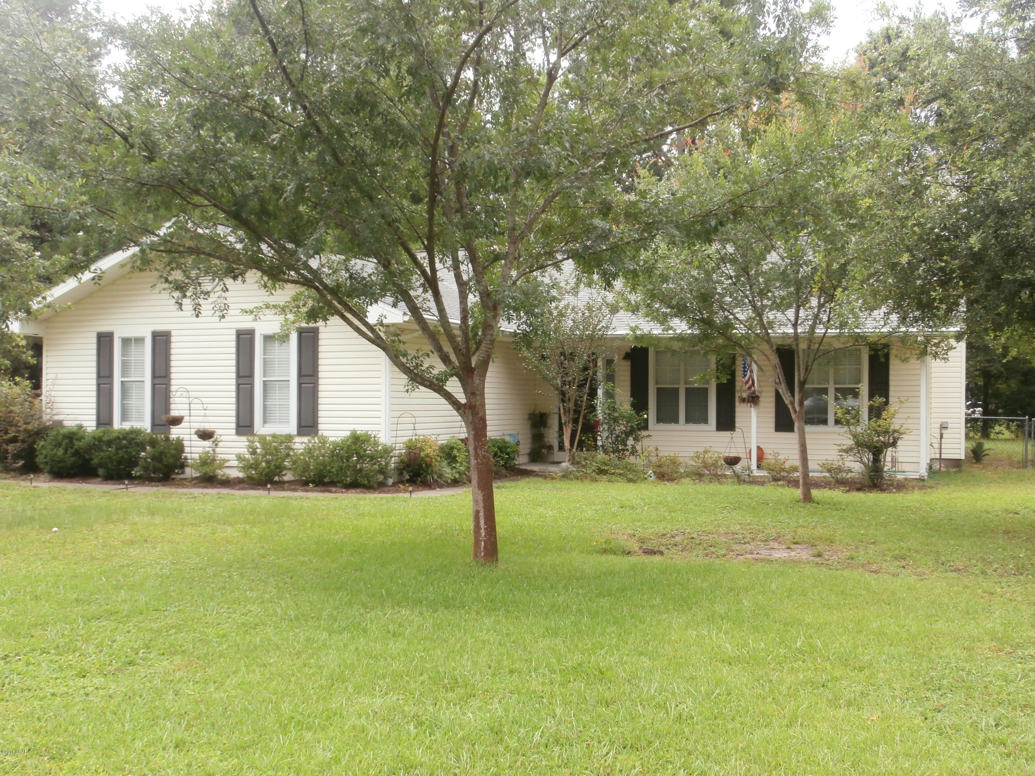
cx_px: 518
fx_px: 1136
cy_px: 388
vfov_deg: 37.7
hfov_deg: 49.0
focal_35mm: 38
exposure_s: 1/80
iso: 100
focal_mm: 6.67
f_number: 3.9
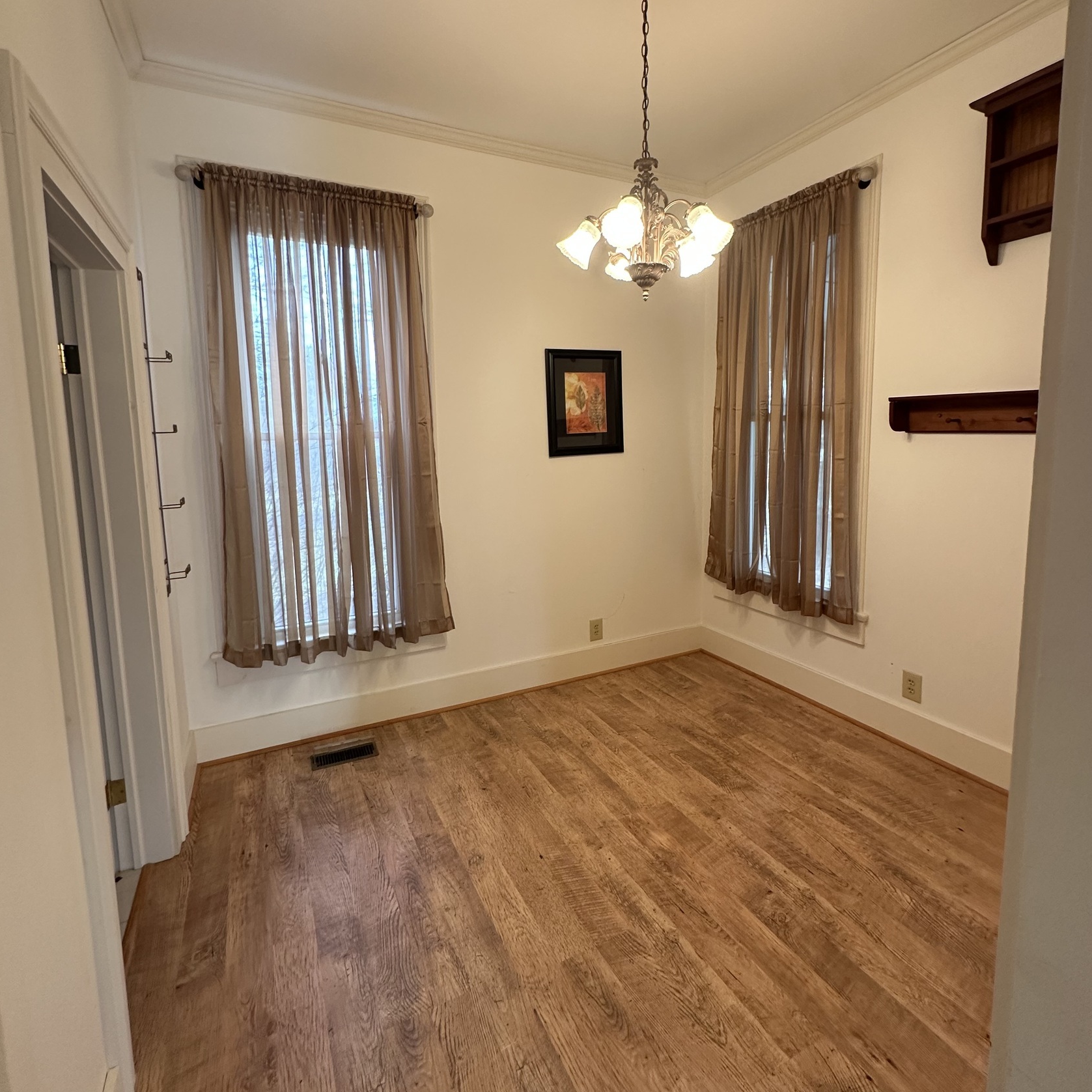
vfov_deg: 83.8
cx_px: 561
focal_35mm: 17
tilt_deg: -7.1
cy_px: 499
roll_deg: -0.8
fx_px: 607
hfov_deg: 83.9
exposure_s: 1/120
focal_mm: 2.22
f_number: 2.2
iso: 200
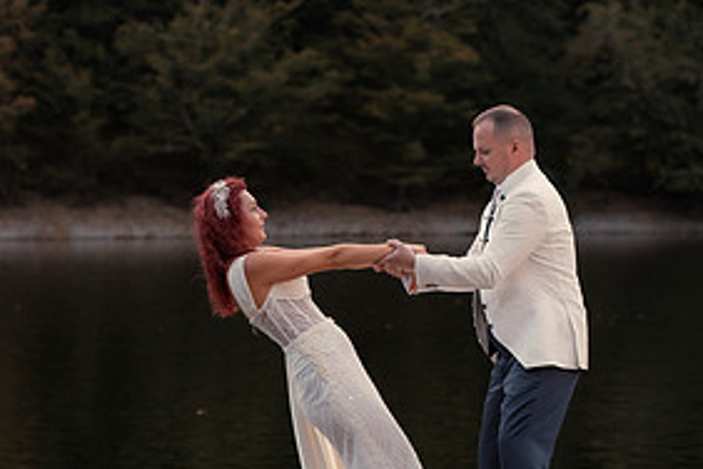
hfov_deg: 12.4
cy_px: 346
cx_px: 194
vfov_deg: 8.3
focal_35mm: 165
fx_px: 3222
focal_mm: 80
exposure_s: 1/1000
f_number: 3.2
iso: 640
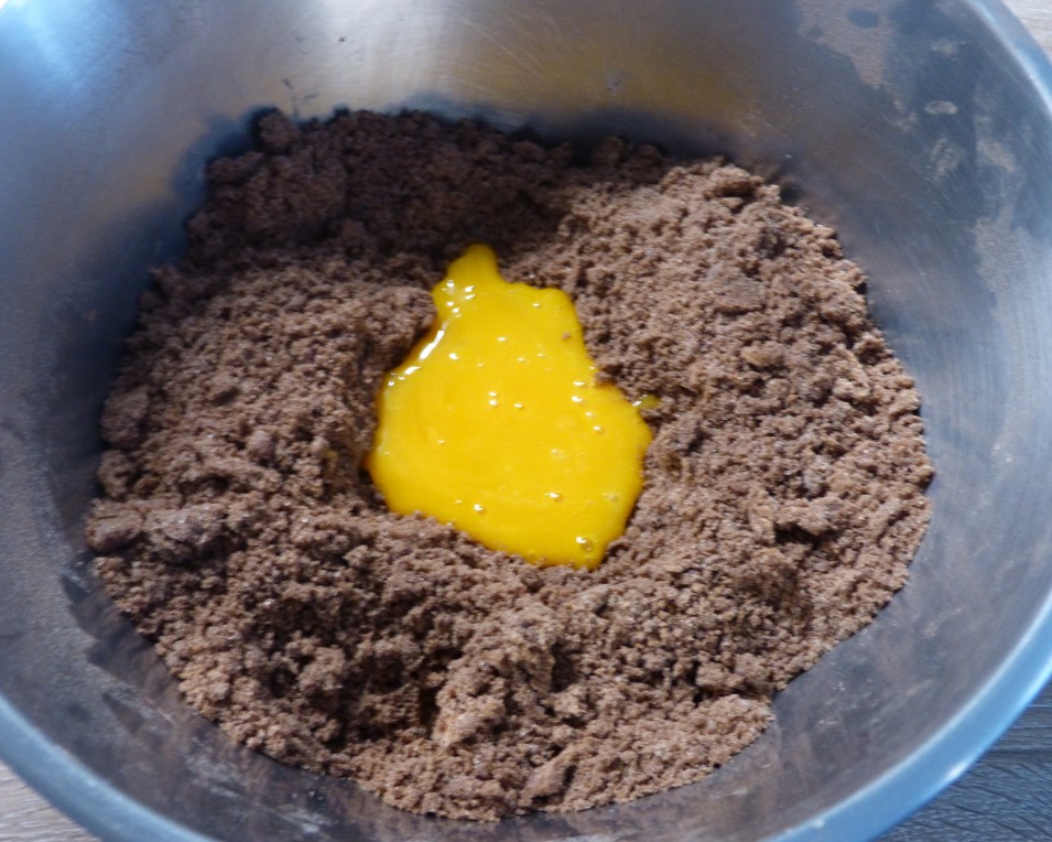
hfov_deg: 41.2
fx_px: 1401
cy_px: 420
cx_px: 535
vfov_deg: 33.4
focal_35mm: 45
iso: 400
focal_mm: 7.4
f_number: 3.2
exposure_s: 1/13
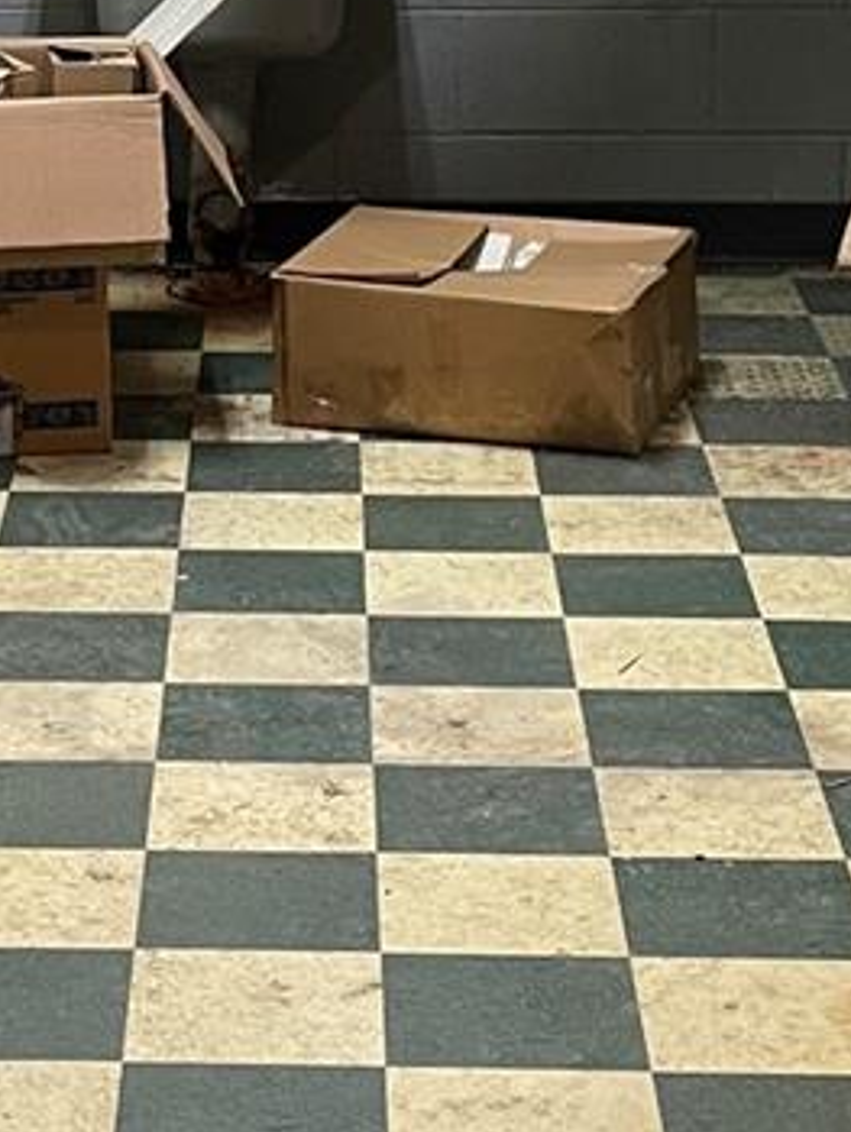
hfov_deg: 12.9
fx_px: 3732
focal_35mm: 114
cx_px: 100
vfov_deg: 16.9
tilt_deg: -9.5
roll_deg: +1.0
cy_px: 0
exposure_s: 1/60
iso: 125
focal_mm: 4.2
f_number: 1.6
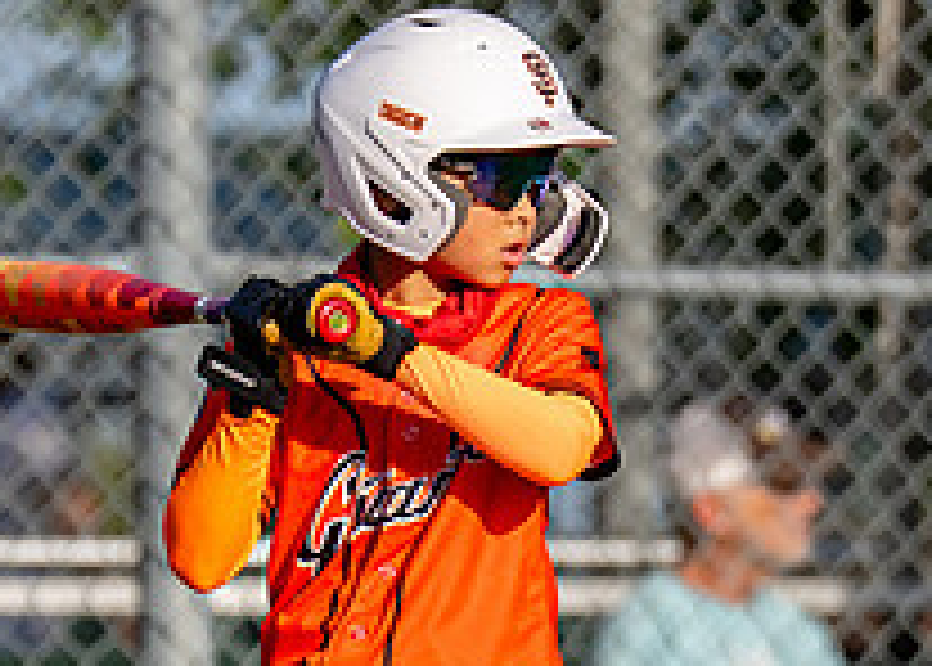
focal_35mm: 1073
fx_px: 28411
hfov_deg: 1.9
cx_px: 588
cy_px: 774
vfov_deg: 1.3
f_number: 2.8
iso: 160
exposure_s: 1/3200
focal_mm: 200
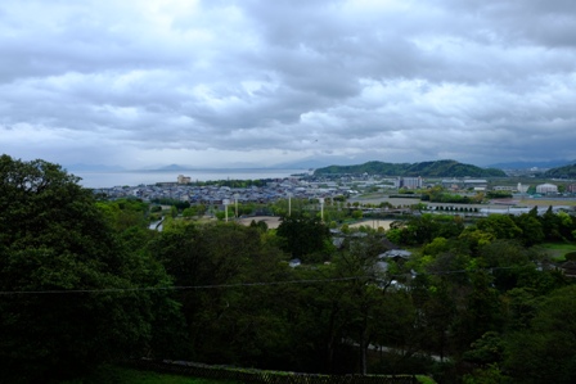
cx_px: 288
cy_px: 192
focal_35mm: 27
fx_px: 432
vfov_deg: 48.0
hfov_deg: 67.4
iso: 200
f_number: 8
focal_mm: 18
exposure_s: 1/85
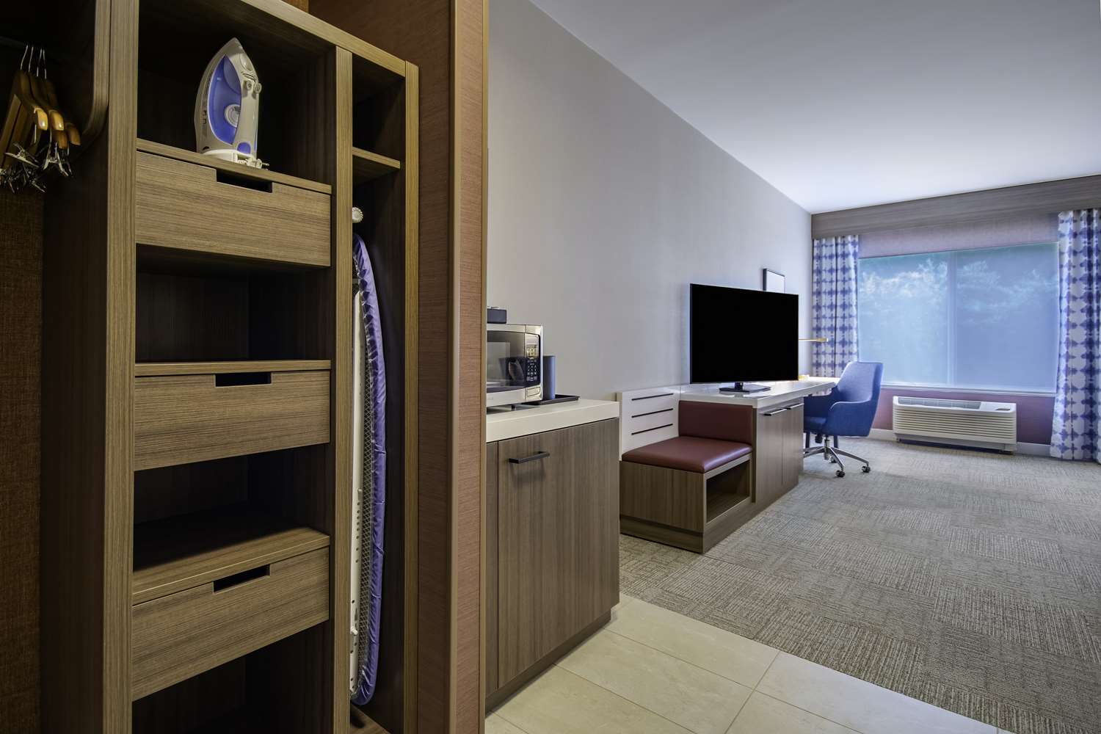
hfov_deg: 90.0
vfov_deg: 67.4
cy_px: 367
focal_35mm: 18
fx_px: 550
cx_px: 550
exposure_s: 1/1.25
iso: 250
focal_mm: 12
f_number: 7.1
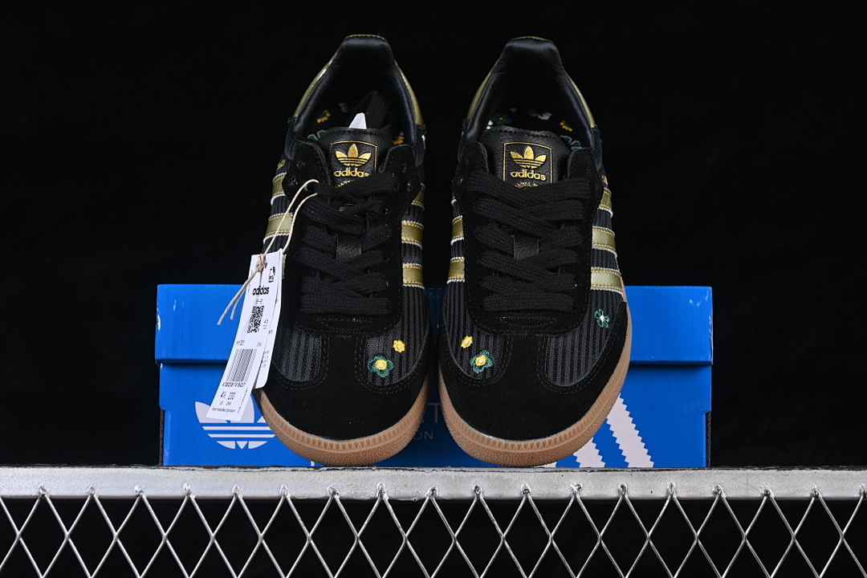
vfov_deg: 18.2
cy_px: 289
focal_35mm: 75
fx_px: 1806
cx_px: 434
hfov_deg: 27.0
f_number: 6.3
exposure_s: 1/60
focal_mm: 50
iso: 160
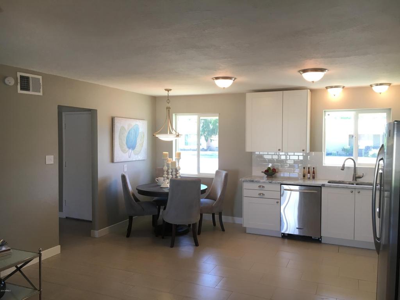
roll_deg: +0.8
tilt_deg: -1.3
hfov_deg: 61.7
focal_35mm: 29
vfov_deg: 48.2
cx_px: 200
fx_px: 335
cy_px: 150
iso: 32
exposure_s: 1/30
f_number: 2.2
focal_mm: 4.15
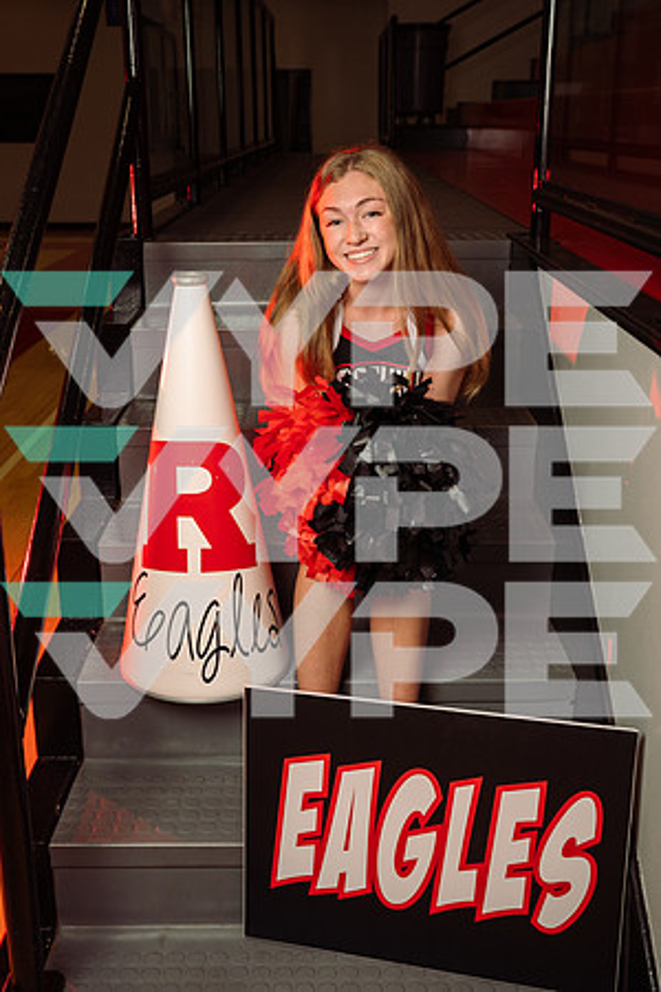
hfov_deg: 31.9
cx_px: 330
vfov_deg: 46.4
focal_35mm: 42
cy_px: 496
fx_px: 1157
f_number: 6.3
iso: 250
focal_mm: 42
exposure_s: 1/250
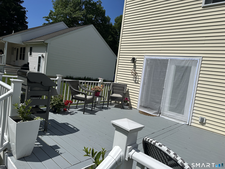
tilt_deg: -6.7
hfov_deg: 71.6
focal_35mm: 24
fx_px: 156
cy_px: 84
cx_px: 112
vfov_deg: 56.8
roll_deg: -5.3
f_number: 1.78
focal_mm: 6.86
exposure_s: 1/12048
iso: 80
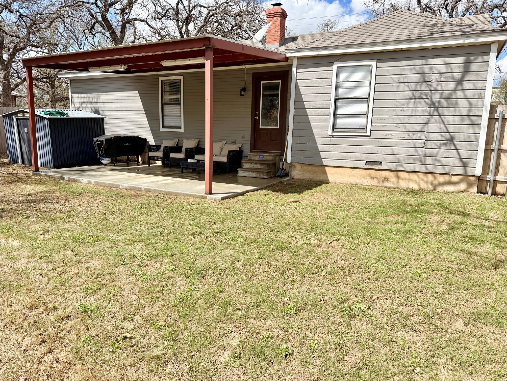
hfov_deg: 71.6
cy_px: 190
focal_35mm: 24
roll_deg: -2.0
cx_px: 254
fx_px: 352
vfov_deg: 56.8
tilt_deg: -8.5
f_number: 1.78
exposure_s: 1/3953
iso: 80
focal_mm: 6.76
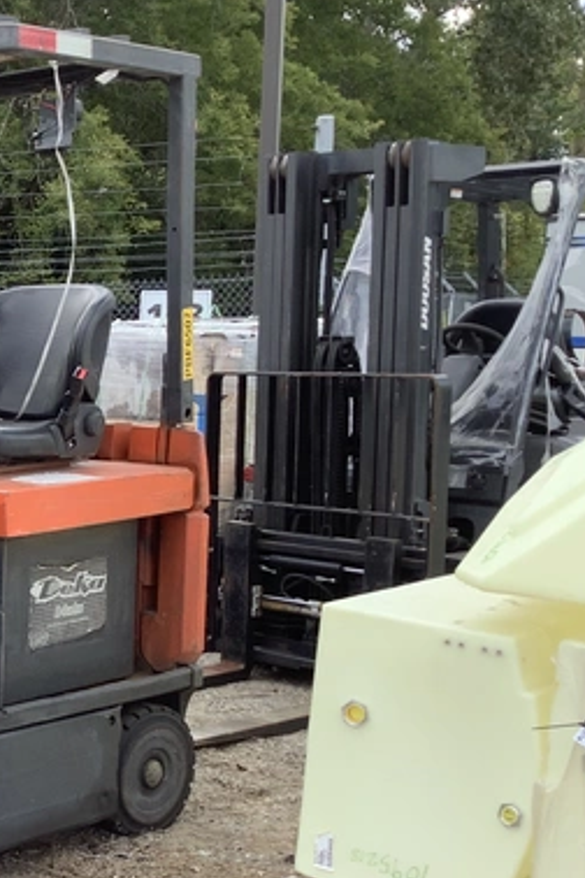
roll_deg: -1.1
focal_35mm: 64
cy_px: 568
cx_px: -241
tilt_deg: -10.5
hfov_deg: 19.1
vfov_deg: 31.2
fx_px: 1560
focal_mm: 3.3
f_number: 2.4
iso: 32
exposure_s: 1/100
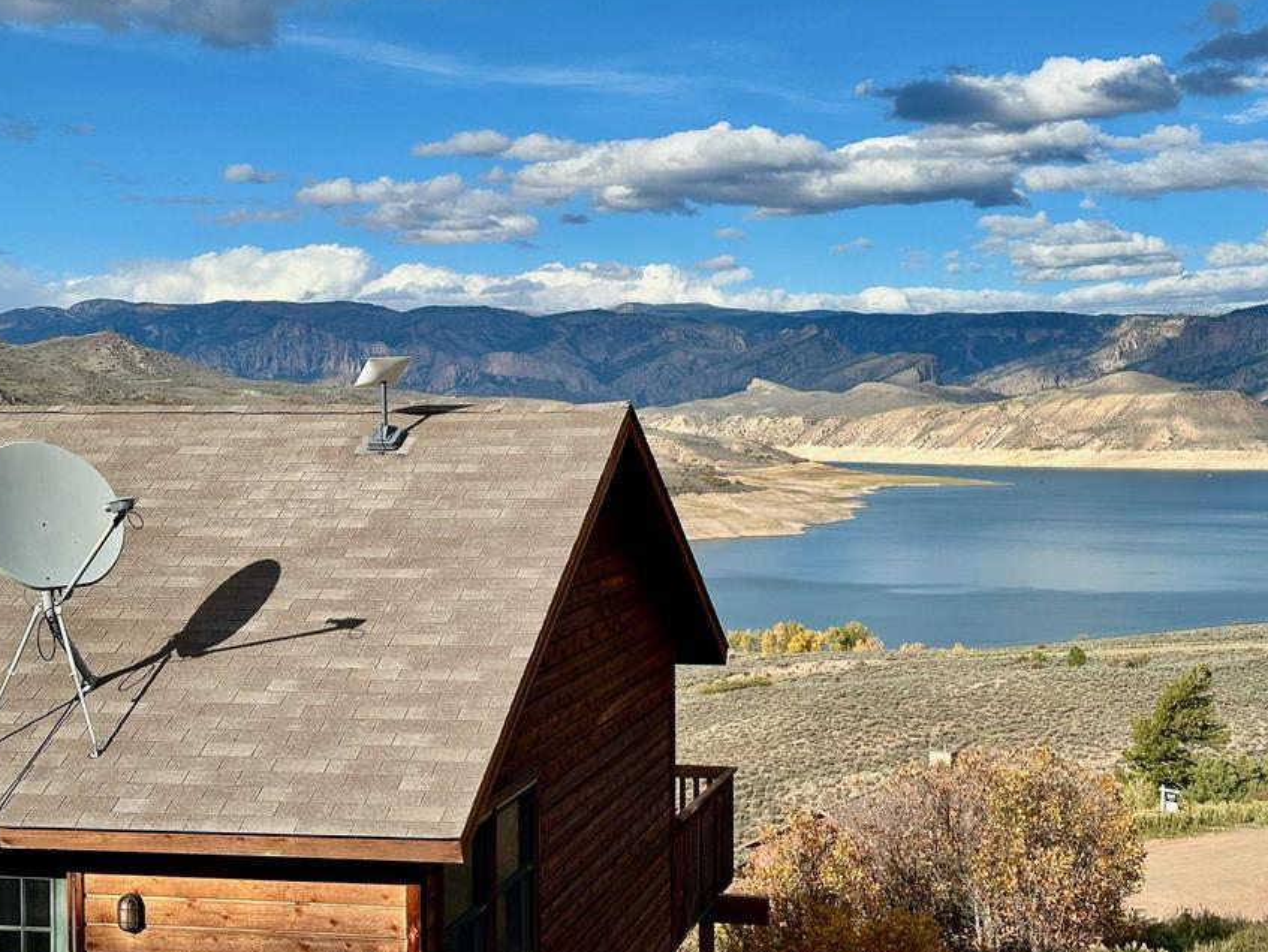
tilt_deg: -3.3
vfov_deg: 25.2
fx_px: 2125
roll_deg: +0.2
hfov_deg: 33.2
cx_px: 623
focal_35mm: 58
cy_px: 543
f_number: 1.78
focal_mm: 6.86
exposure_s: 1/4566
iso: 64
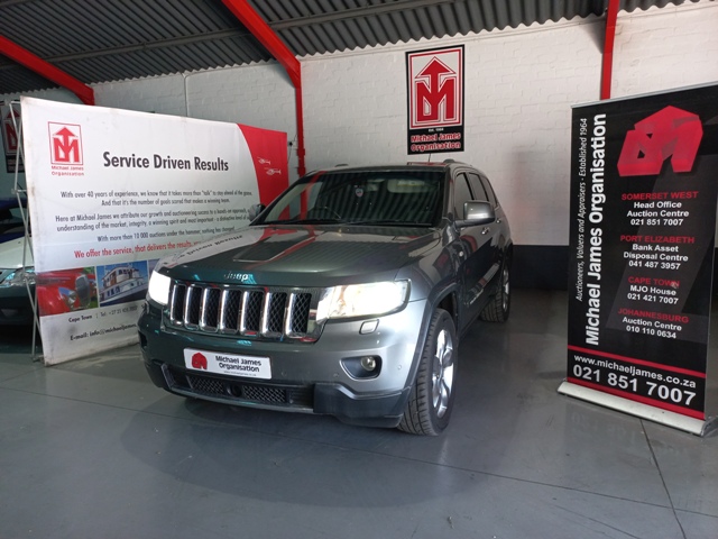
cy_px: 270
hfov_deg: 69.4
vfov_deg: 54.9
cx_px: 359
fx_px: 519
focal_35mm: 25
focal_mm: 4.6
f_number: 1.8
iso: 160
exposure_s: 1/50
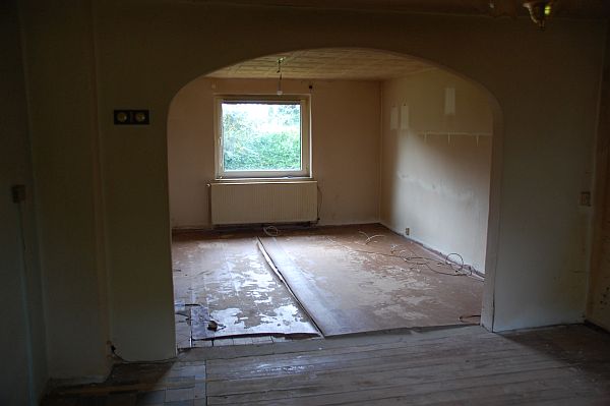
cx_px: 305
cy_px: 203
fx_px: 559
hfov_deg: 57.3
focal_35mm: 33
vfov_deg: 39.9
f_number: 4.5
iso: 400
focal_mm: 22
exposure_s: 1/80
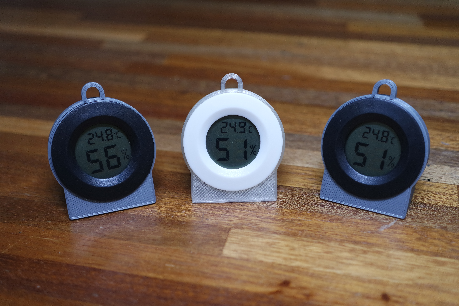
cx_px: 230
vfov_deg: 29.9
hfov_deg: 43.6
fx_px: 574
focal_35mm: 45
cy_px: 153
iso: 200
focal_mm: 17
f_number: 1.8
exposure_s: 1/80
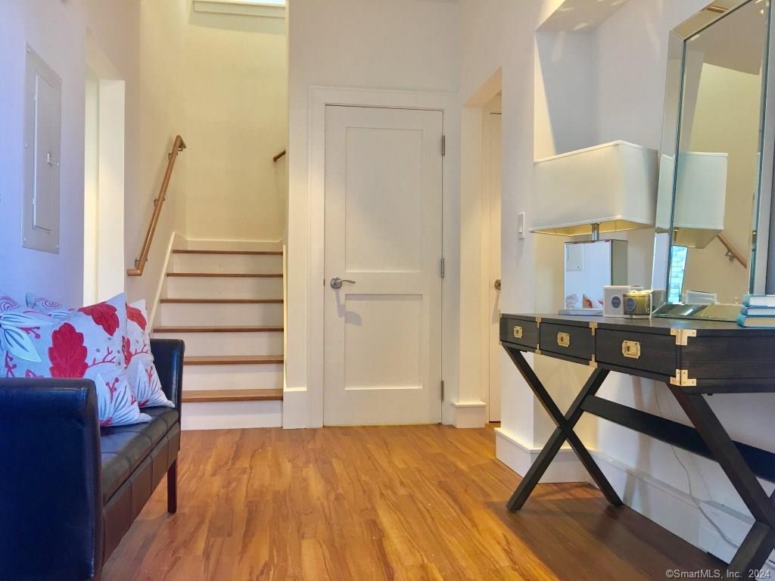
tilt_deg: +1.3
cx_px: 388
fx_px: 649
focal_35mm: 29
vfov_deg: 48.2
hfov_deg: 61.7
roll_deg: -0.5
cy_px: 290
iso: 40
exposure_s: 1/30
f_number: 2.2
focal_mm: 4.15
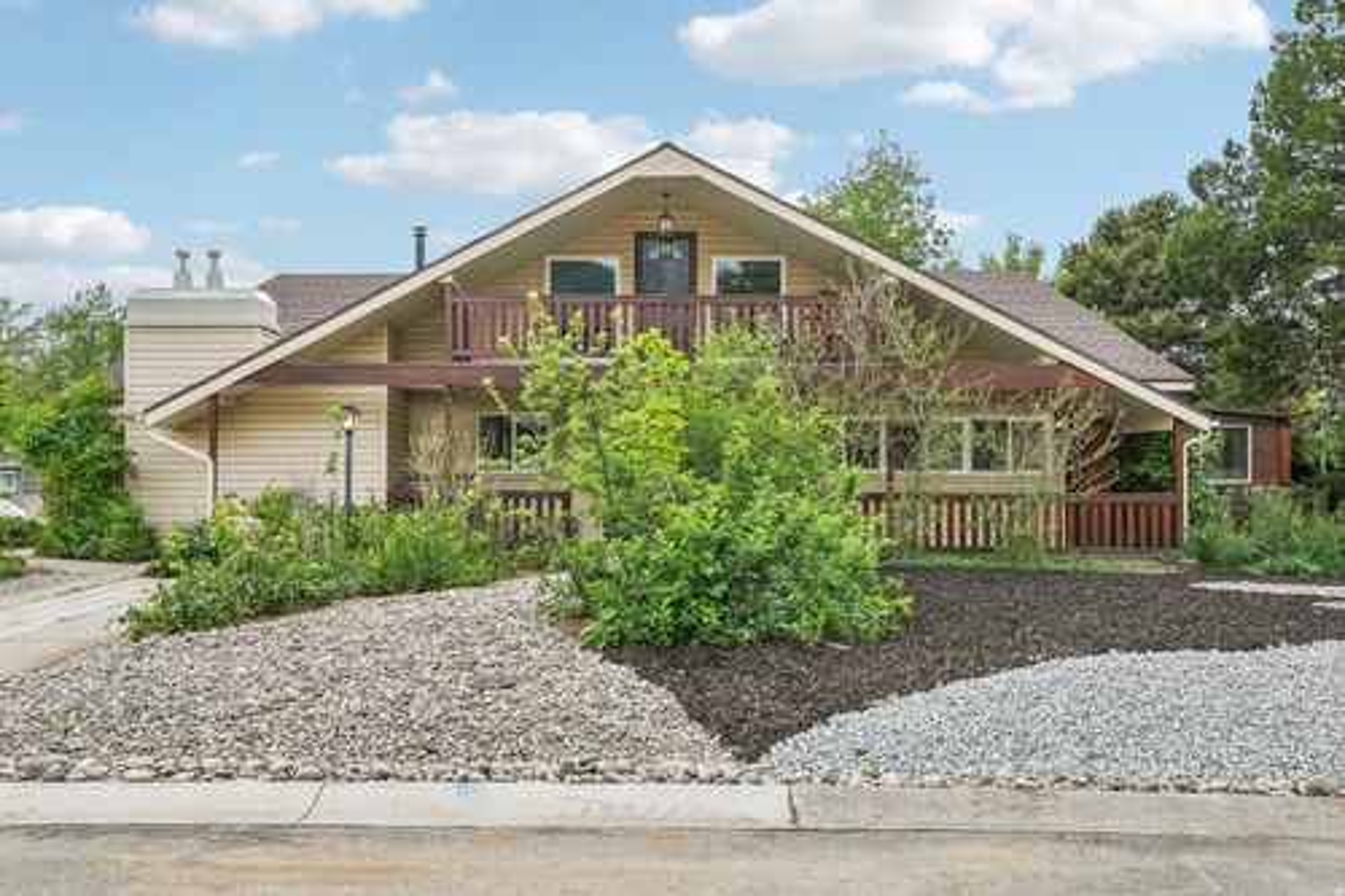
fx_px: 1307
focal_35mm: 35
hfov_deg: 54.5
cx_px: 672
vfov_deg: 37.8
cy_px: 448
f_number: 8
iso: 100
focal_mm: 35
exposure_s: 1/125
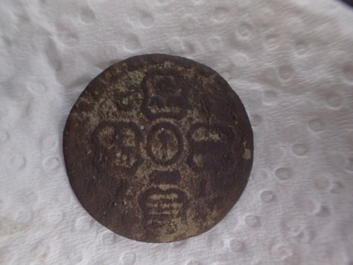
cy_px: 133
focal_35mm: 31
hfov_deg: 58.3
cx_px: 172
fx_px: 316
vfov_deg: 45.4
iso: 800
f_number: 2.3
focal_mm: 5.5
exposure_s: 1/80
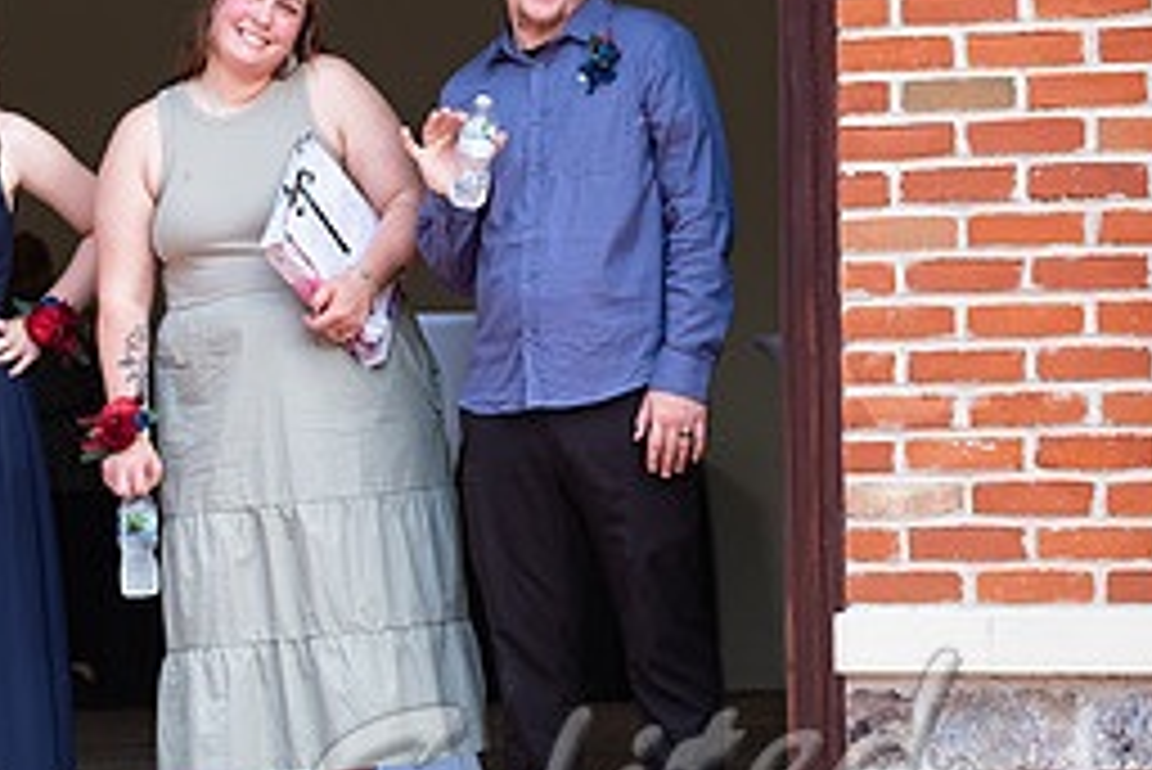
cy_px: 403
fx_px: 5443
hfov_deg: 12.1
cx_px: 418
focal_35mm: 170
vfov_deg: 8.1
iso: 250
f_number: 2.8
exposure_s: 1/200
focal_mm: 50
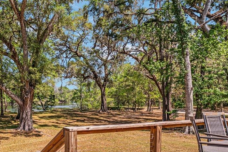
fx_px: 203
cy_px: 77
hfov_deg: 51.3
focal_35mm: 32
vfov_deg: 41.1
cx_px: 19
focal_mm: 14
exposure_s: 1/1000
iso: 400
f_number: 6.3
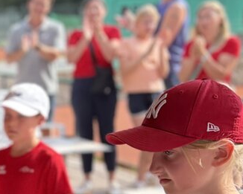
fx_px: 784
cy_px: 252
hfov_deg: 15.9
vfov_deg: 13.6
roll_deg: +4.5
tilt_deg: -15.4
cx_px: -137
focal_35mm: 109
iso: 50
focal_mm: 5.96
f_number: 1.6
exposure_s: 1/1032
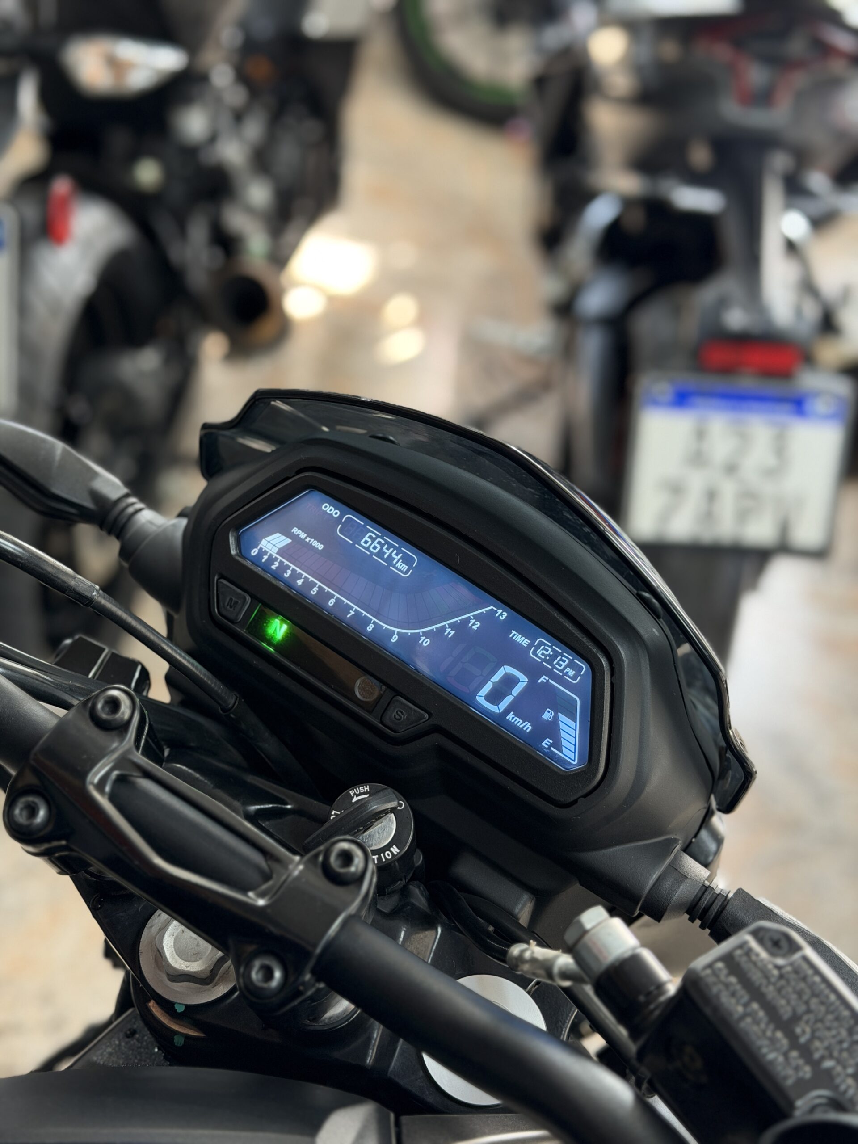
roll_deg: -20.1
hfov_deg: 30.3
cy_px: 572
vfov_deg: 39.7
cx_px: 429
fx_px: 1586
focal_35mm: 48
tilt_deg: -35.9
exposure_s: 1/50
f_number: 1.78
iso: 125
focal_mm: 6.76
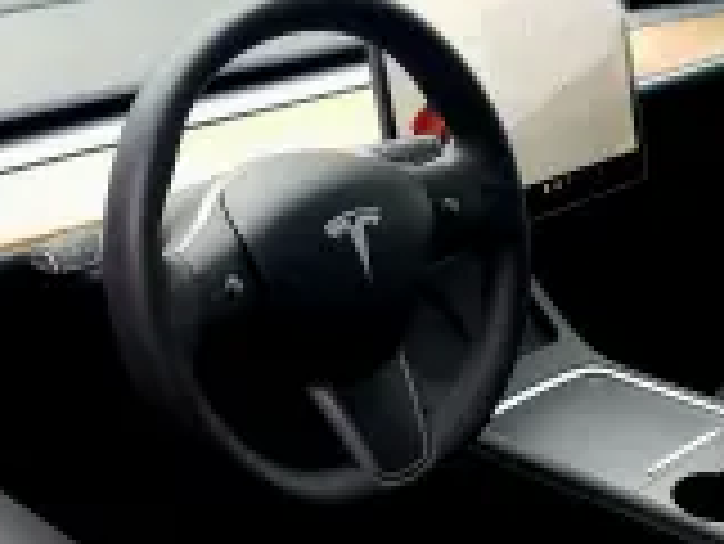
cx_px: 337
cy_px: 391
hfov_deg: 33.2
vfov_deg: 25.0
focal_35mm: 58
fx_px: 1214
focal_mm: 4.32
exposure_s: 1/50
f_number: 1.5
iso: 80
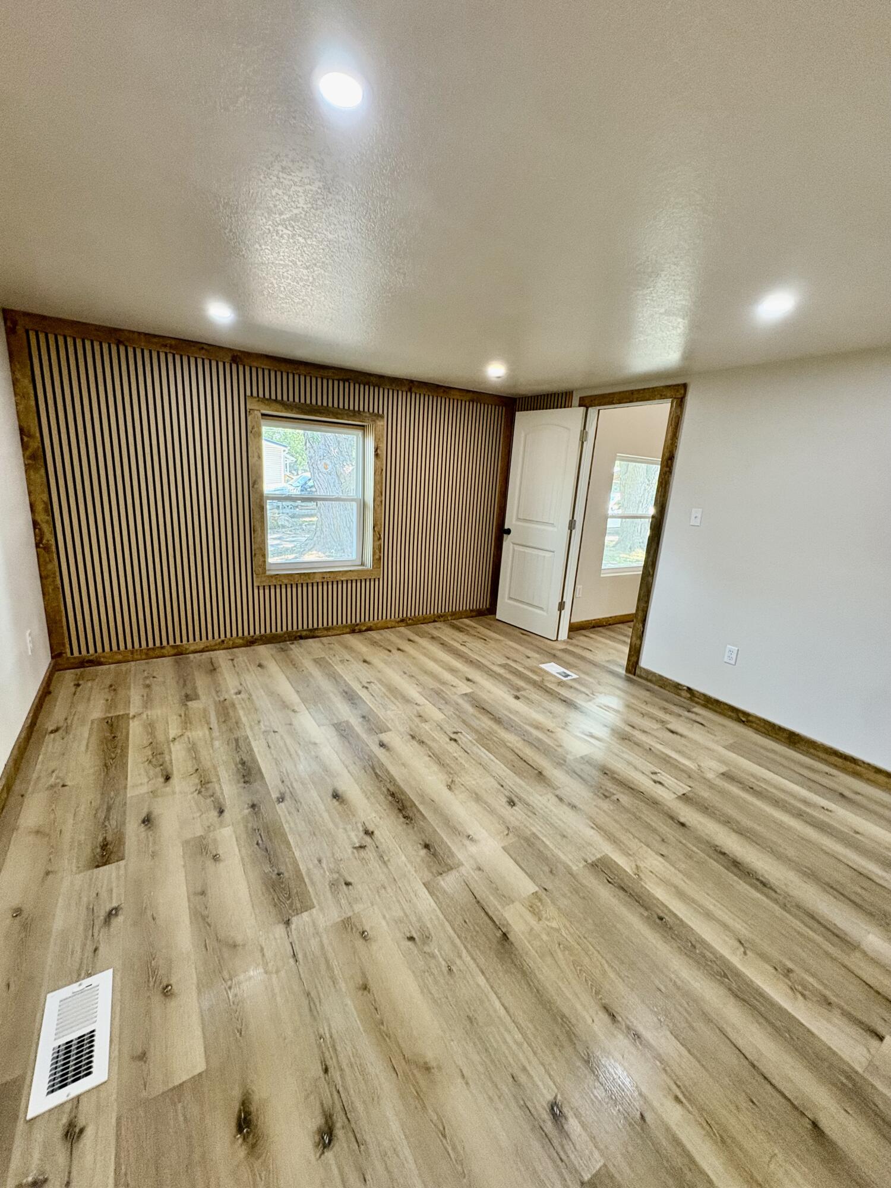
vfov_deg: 102.1
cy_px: 594
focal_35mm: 14
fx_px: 480
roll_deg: -4.1
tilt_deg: -12.5
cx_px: 446
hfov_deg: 85.7
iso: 250
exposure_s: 1/60
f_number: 2.2
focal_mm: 2.22
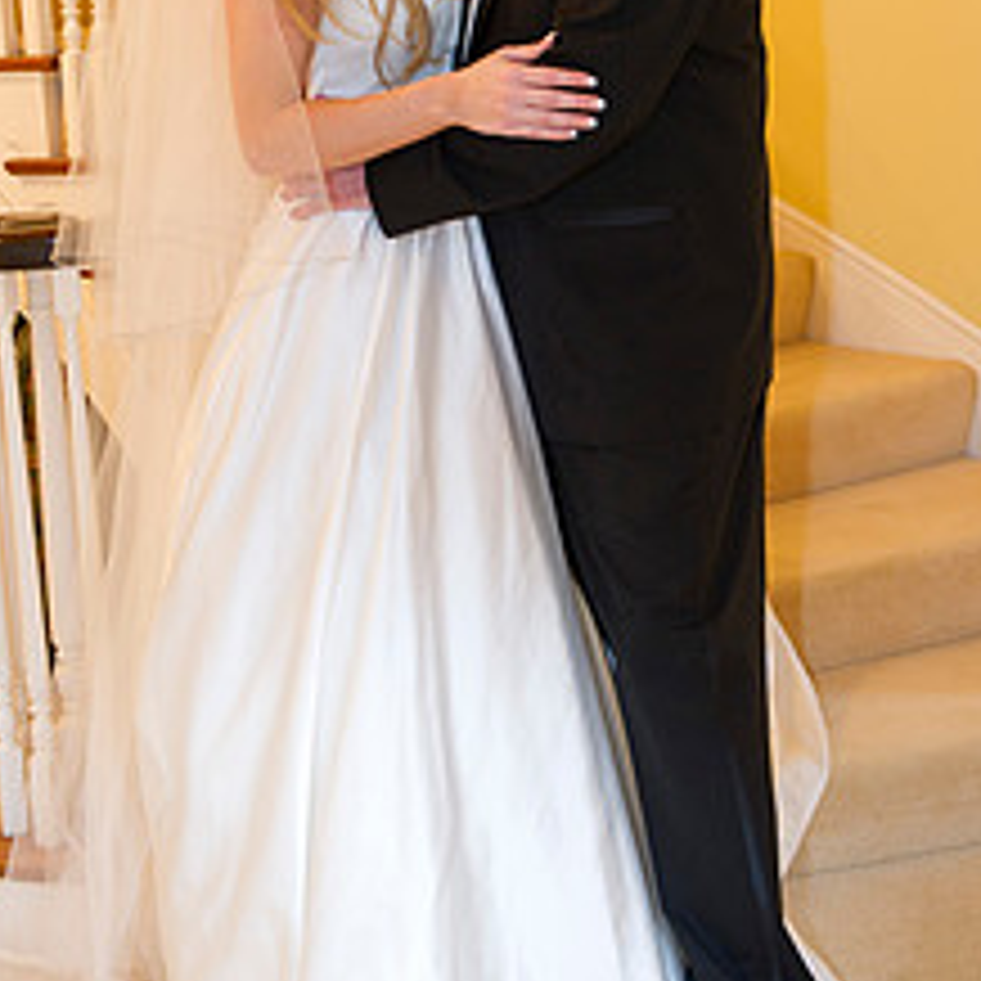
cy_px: 230
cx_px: 479
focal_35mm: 70
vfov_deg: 24.4
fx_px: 2244
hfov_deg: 24.7
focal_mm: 40
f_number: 3.5
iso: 1250
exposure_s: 1/50
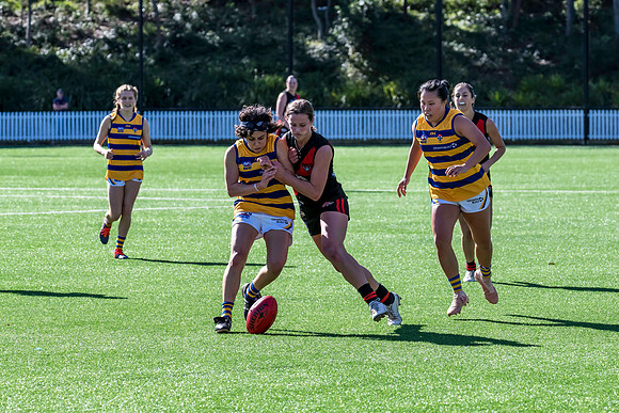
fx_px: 3876
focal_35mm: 225
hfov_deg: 9.1
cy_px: 205
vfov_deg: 6.1
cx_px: 376
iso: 800
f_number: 7.1
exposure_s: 1/1600
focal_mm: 180
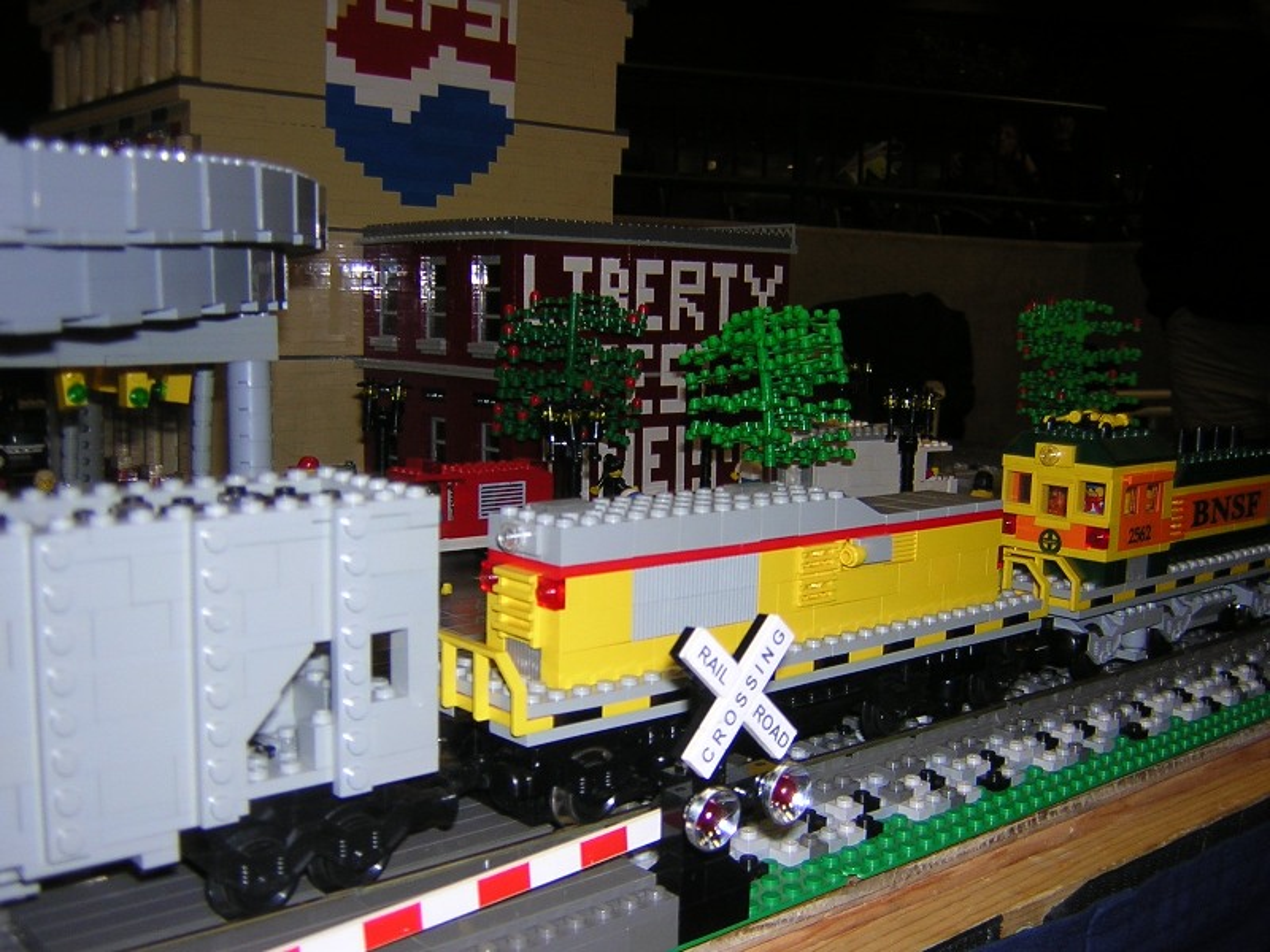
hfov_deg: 51.4
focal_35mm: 36
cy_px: 476
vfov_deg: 39.7
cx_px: 635
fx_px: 1321
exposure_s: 1/60.1
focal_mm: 4.7
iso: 100
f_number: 2.6
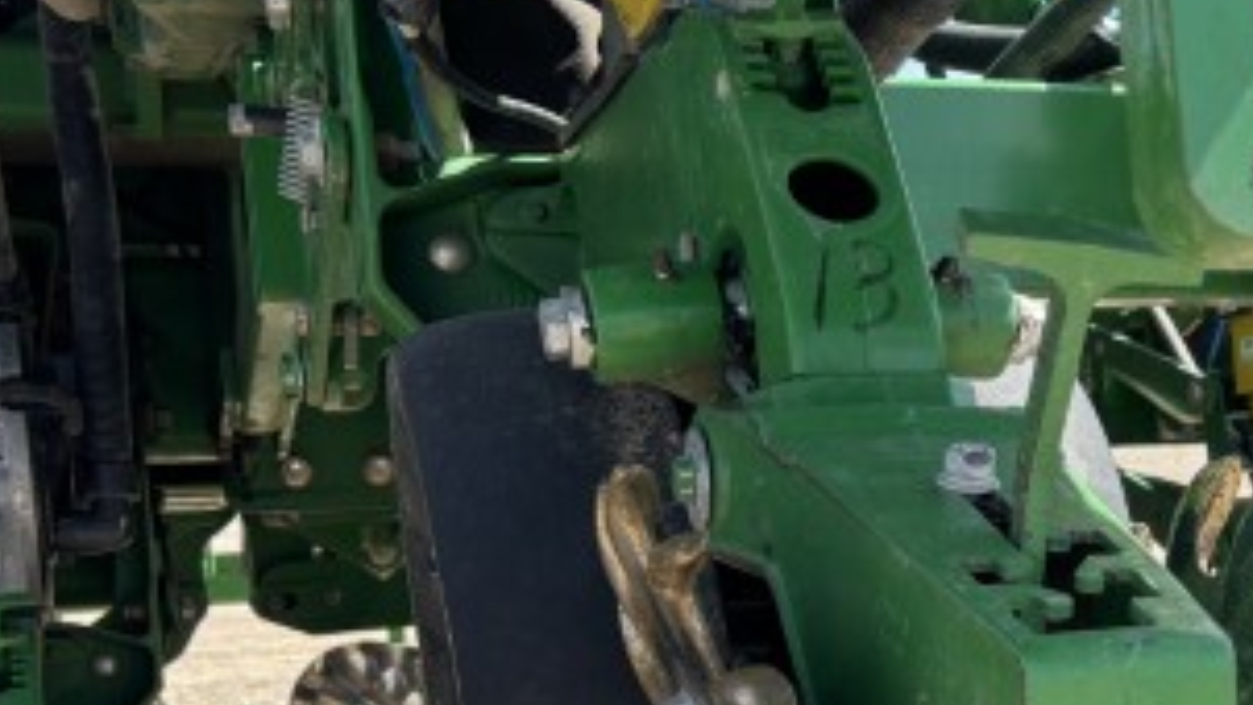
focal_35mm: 75
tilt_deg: -9.2
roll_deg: +1.0
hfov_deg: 25.7
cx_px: 1440
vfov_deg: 15.9
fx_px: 2492
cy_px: 651
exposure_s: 1/662
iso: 50
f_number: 1.6
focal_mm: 5.96
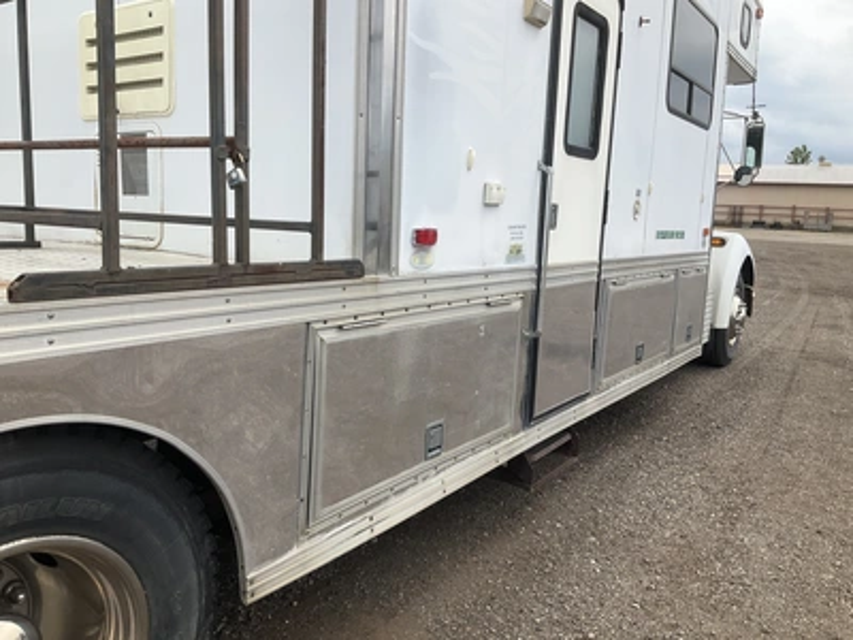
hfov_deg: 61.7
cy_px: 320
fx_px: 715
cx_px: 426
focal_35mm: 29
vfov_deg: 48.2
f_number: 1.8
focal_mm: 3
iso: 25
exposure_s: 1/1144
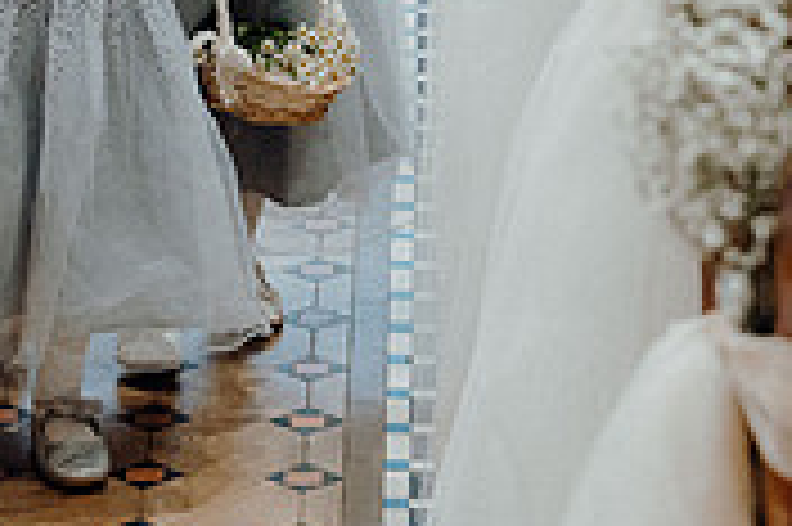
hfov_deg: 8.9
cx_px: 63
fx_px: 5077
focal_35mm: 231
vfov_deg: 5.9
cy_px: -128
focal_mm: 70
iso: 3200
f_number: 3.5
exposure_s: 1/160
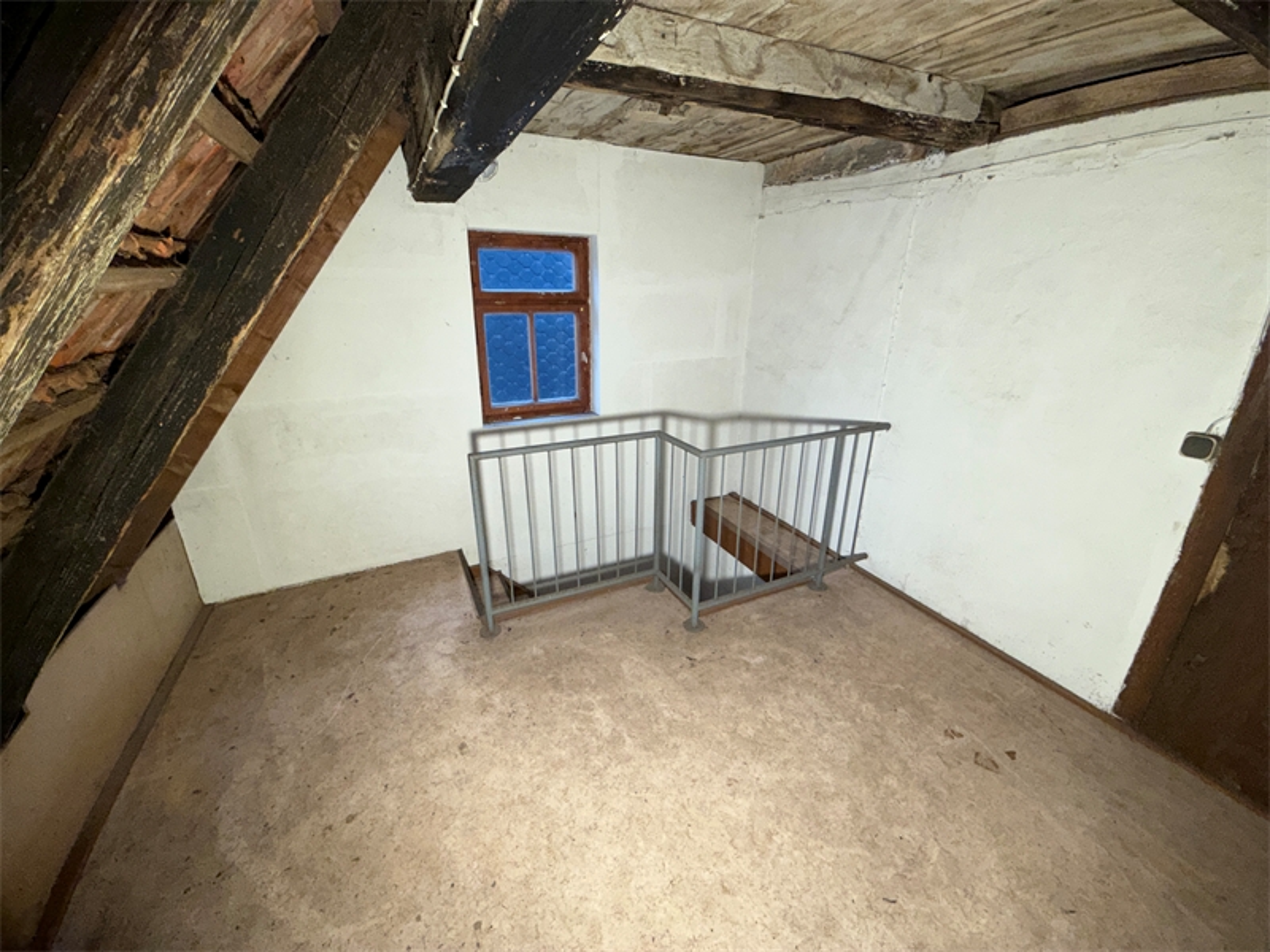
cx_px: 635
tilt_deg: -19.3
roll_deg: -0.1
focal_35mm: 14
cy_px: 476
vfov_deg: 85.7
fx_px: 514
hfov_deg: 102.1
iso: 160
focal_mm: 2.22
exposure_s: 1/100
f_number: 2.2
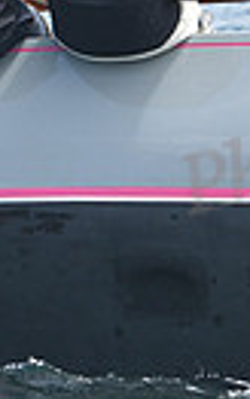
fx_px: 4410
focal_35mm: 405
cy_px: 20
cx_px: 27
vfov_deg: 5.2
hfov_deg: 3.2
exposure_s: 1/1250
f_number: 4
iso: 250
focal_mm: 90
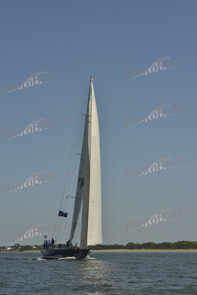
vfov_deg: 26.0
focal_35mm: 78
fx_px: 640
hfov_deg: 17.5
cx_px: 98
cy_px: 148
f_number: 11
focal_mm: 78
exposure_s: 1/800
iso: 280
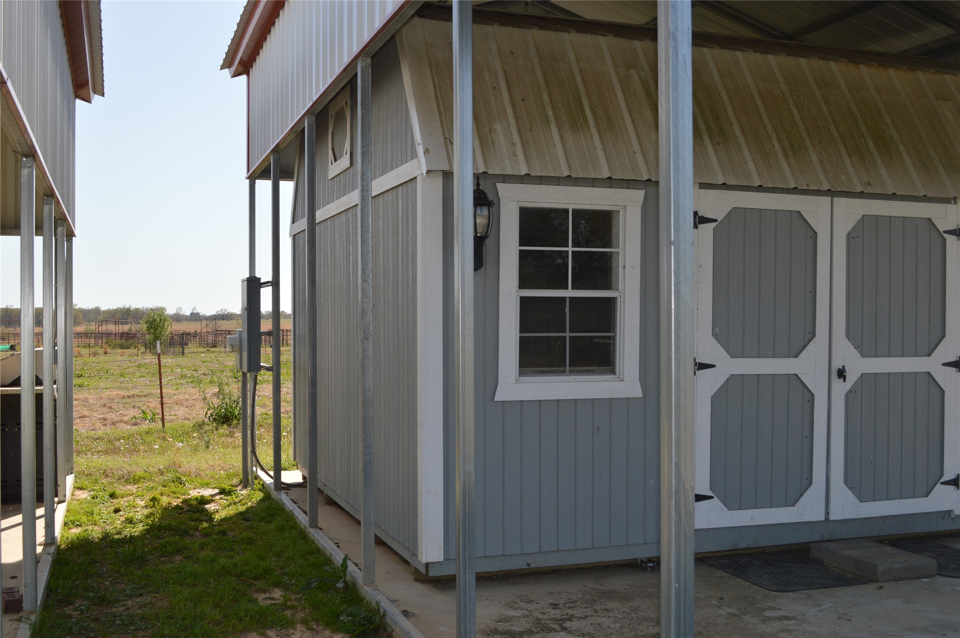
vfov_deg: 34.1
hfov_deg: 49.6
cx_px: 480
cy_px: 319
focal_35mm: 39
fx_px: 1039
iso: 100
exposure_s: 1/200
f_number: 7.1
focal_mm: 26
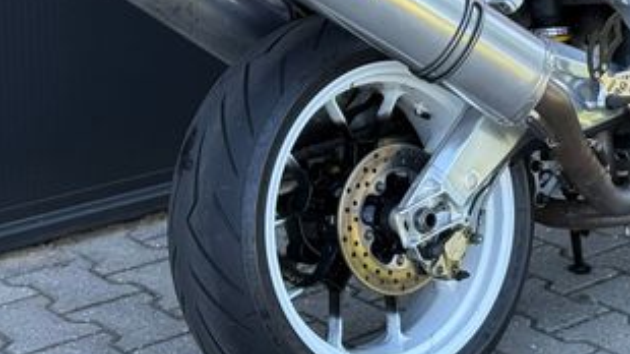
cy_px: -14
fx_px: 1803
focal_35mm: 108
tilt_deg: -11.4
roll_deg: -1.5
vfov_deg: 11.1
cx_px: 547
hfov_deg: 19.5
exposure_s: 1/432
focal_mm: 6.76
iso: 100
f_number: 1.78
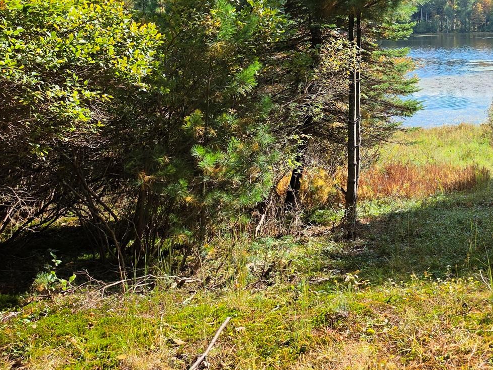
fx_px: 684
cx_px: 475
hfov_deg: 36.3
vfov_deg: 28.8
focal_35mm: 48
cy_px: 23
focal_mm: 6.5
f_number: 1.4
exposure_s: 1/5955
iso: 64
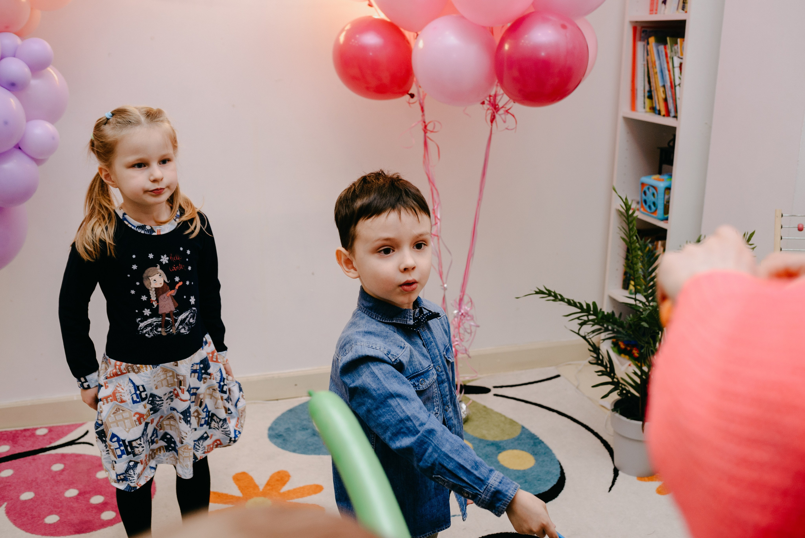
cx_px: 402
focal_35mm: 35
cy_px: 269
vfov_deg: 37.9
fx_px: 783
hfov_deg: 54.4
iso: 400
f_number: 3.5
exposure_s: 1/160
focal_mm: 35
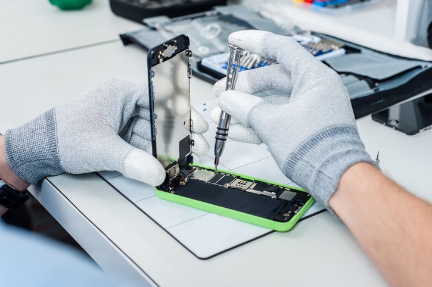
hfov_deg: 39.6
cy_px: 144
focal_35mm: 50
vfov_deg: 26.9
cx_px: 216
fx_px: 599
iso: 100
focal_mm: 50
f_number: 5.6
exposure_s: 1/160
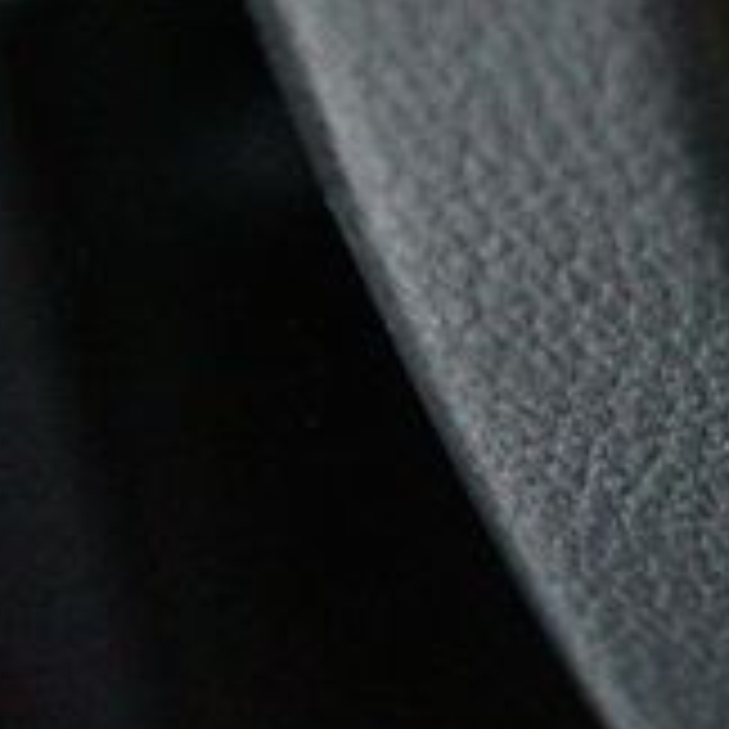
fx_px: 5361
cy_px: -126
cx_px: 1404
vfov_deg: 7.7
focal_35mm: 225
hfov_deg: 7.5
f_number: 5.3
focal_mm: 45
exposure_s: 1/40
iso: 12800
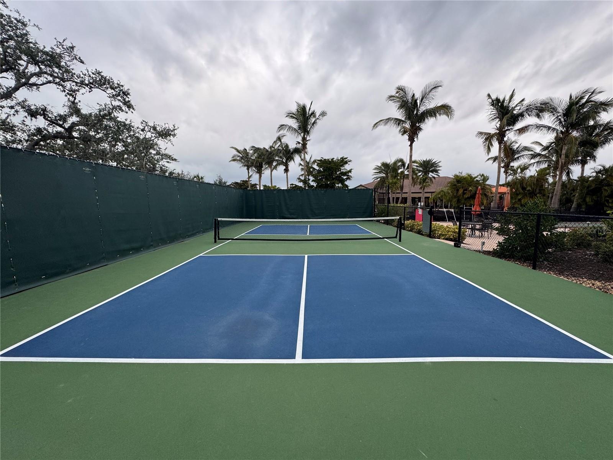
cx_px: 306
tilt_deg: -6.0
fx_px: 248
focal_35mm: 14
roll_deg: +0.2
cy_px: 230
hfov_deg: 102.1
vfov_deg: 85.7
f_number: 2.2
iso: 64
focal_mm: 2.22
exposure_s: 1/99
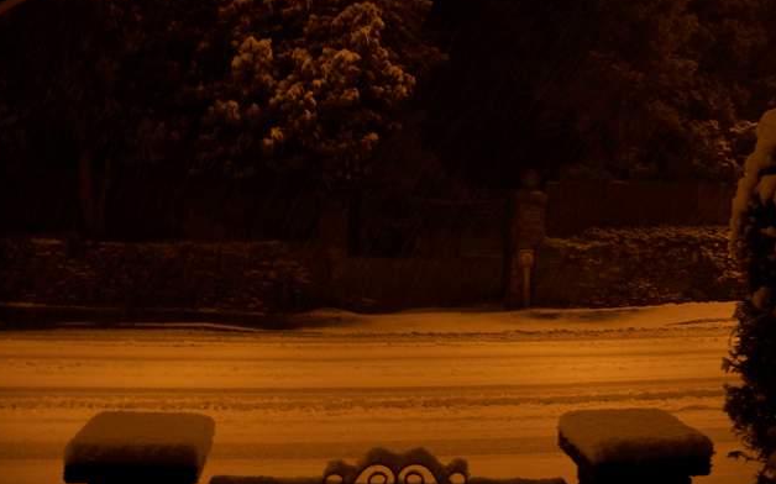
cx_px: 382
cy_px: 199
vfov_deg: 31.9
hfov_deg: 49.3
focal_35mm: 40
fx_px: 846
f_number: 2.8
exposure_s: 1/8
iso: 200
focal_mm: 7.8
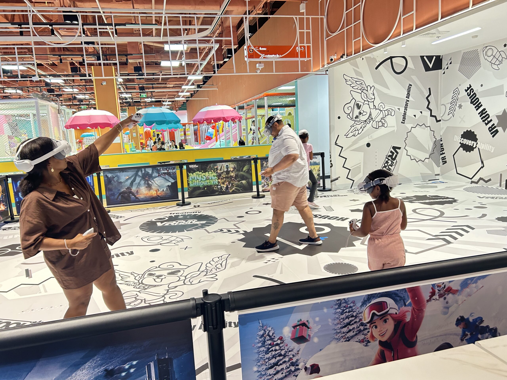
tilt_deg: -8.6
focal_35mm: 26
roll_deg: +4.1
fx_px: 381
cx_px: 254
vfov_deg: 53.1
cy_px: 190
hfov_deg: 67.3
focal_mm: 5.7
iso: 125
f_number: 1.5
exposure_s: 1/50
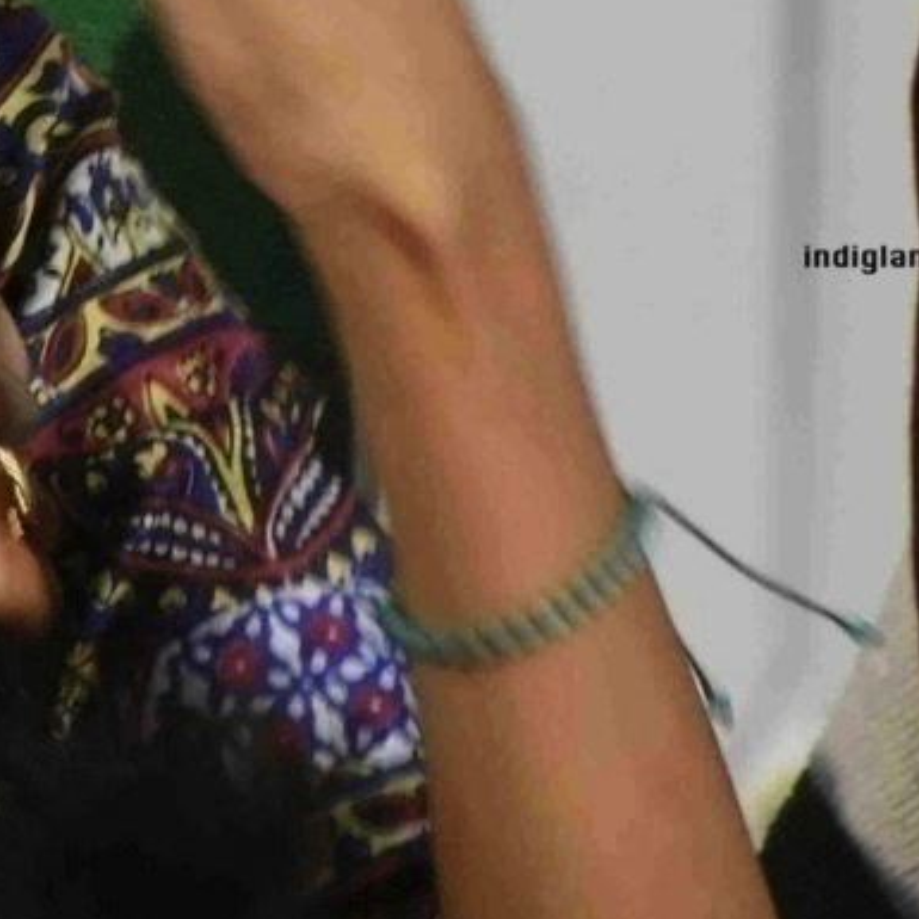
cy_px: -597
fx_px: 27123
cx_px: -487
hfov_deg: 1.9
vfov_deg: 1.9
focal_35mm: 903
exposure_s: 1/100
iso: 2500
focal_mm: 140
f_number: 5.6
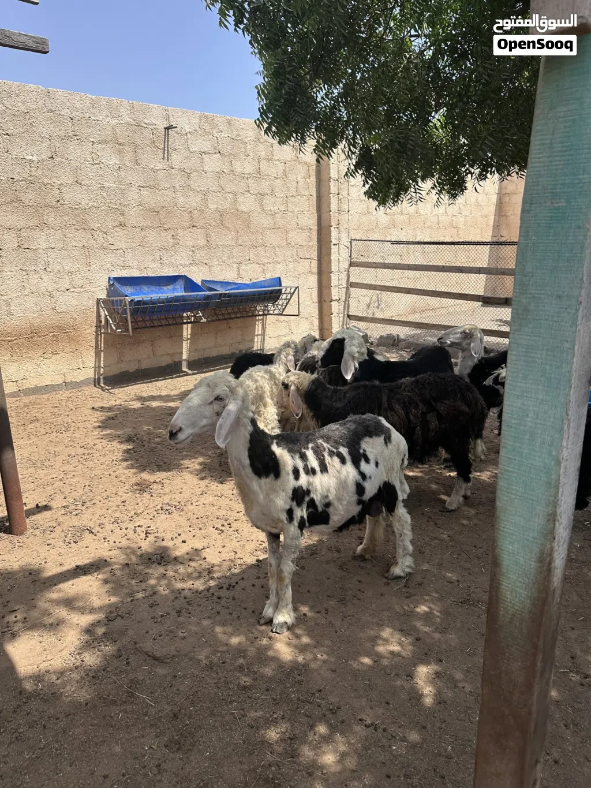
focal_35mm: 24
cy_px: 394
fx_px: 546
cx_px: 296
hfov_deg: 56.8
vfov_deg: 71.6
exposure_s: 1/3717
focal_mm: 6.86
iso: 80
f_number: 1.78
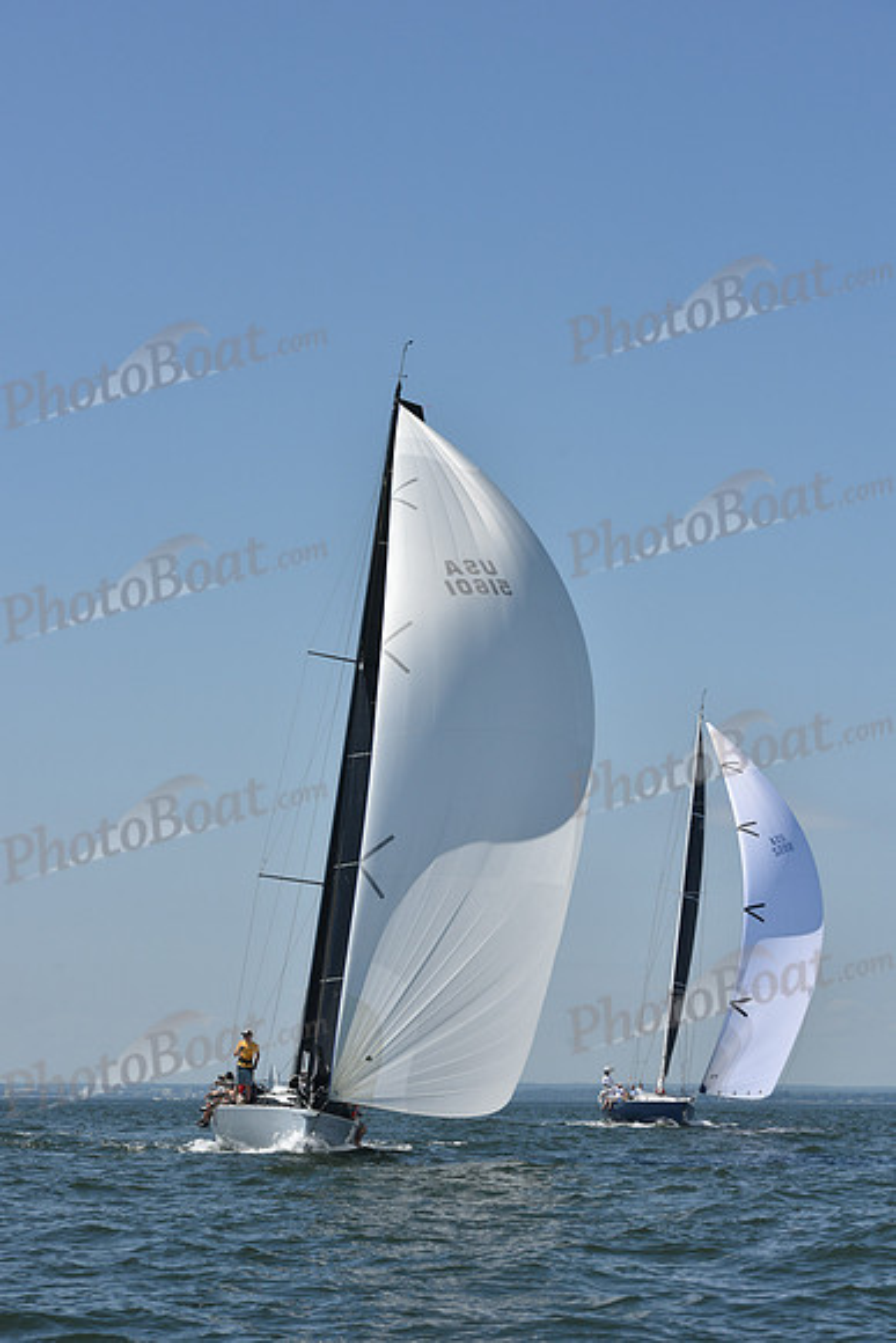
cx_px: 448
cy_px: 672
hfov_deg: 15.9
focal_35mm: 86
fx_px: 3209
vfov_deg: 23.6
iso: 250
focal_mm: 86
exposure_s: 1/1250
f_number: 9
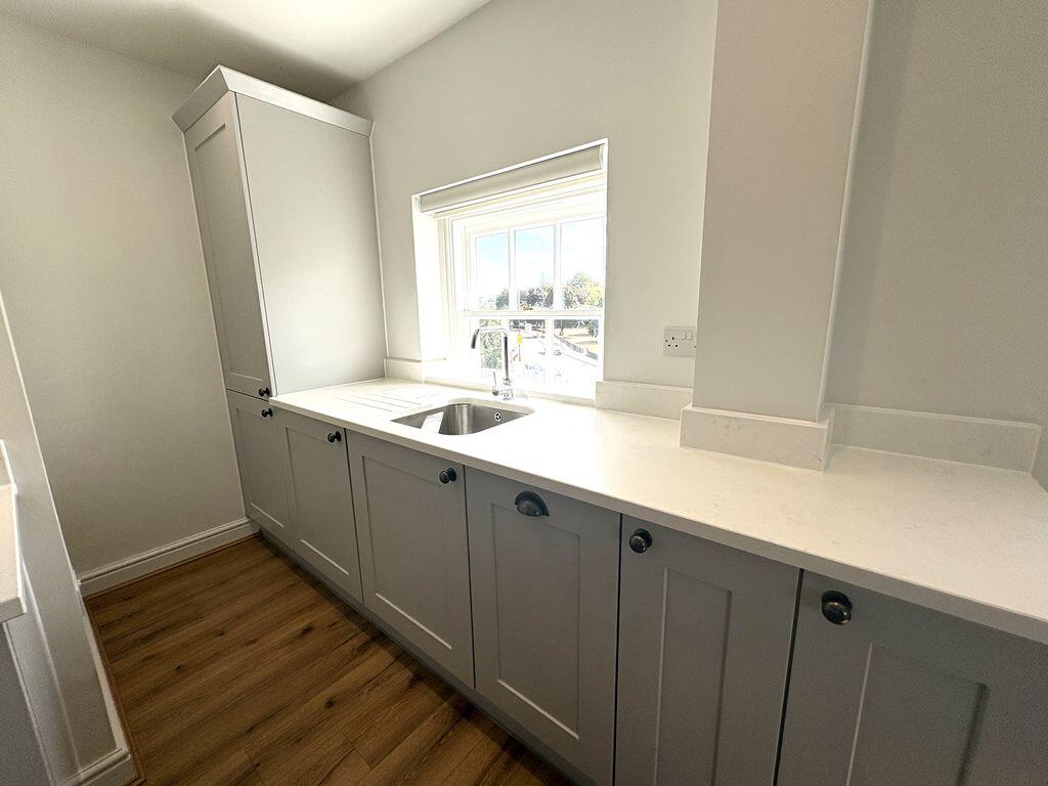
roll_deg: +0.8
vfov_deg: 85.7
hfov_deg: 102.1
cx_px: 524
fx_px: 424
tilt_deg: -11.1
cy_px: 393
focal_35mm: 14
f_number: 2.2
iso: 50
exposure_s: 1/615
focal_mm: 2.22
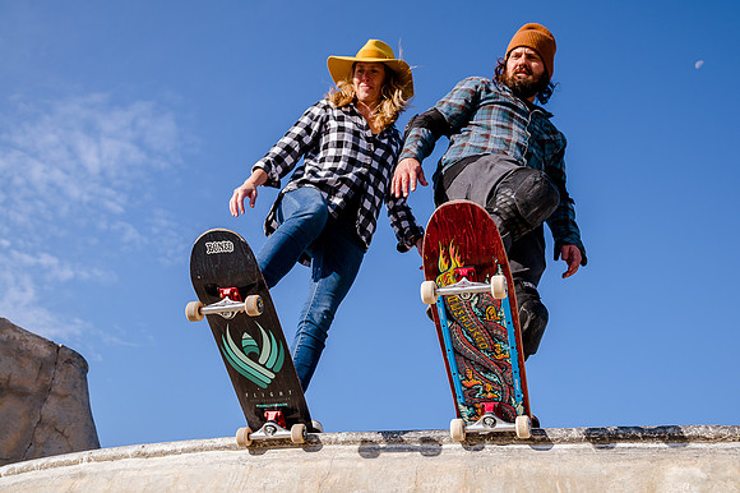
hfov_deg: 48.4
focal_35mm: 40
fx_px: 823
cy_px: 233
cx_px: 389
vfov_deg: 33.3
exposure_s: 1/640
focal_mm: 38
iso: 200
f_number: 5.6
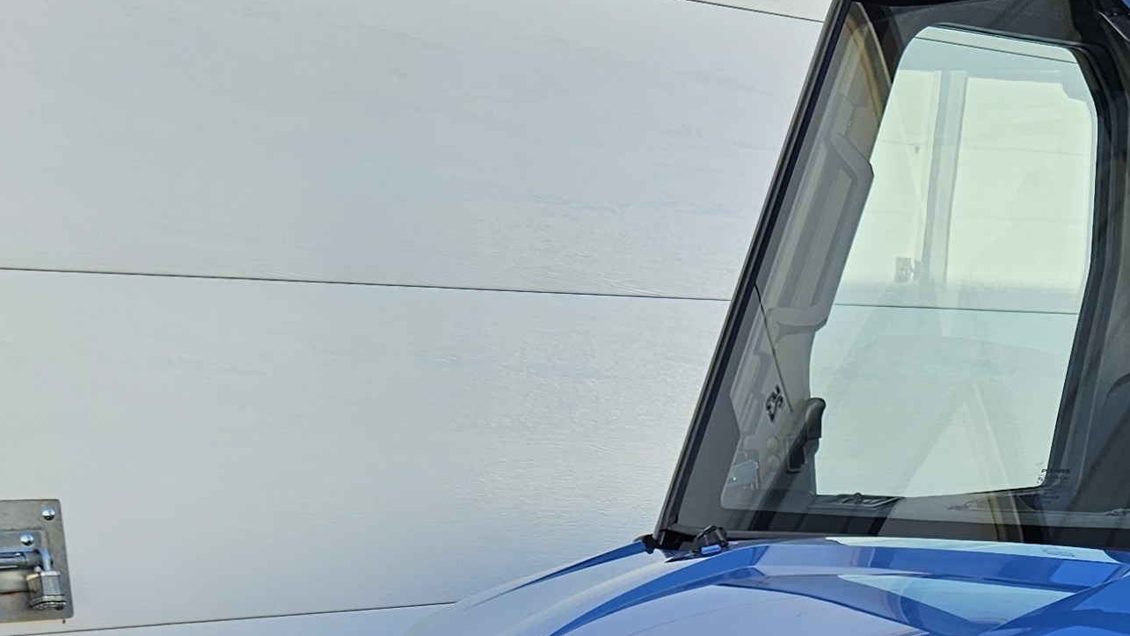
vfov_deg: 14.6
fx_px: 2337
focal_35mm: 78
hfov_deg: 25.5
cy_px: 909
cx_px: 1188
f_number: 1.8
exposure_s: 1/277
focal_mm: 5.4
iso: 25
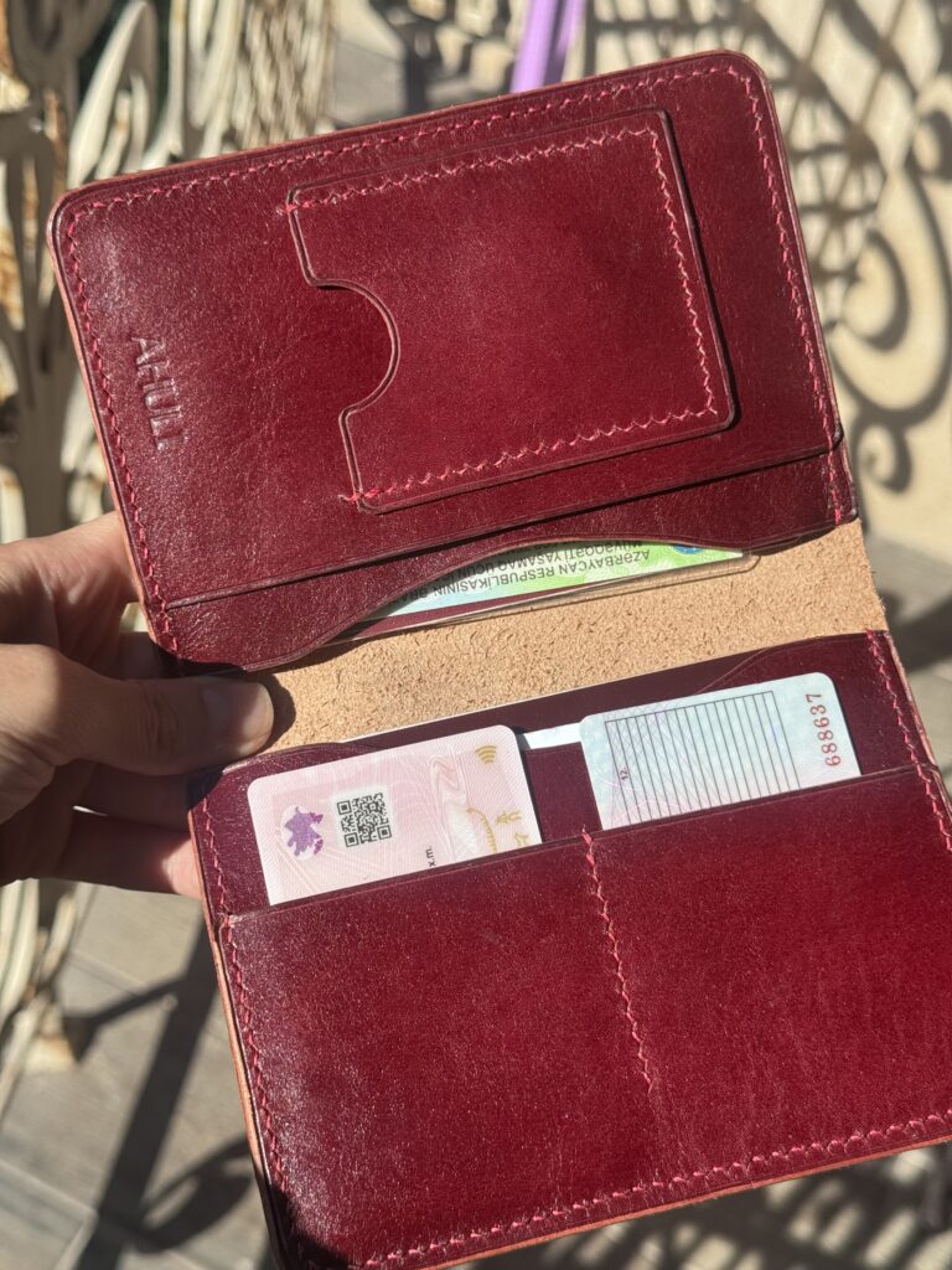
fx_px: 1760
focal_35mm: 48
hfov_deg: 30.3
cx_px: 476
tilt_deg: -45.9
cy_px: 635
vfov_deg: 39.7
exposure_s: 1/4049
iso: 64
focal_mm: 6.76
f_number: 1.78
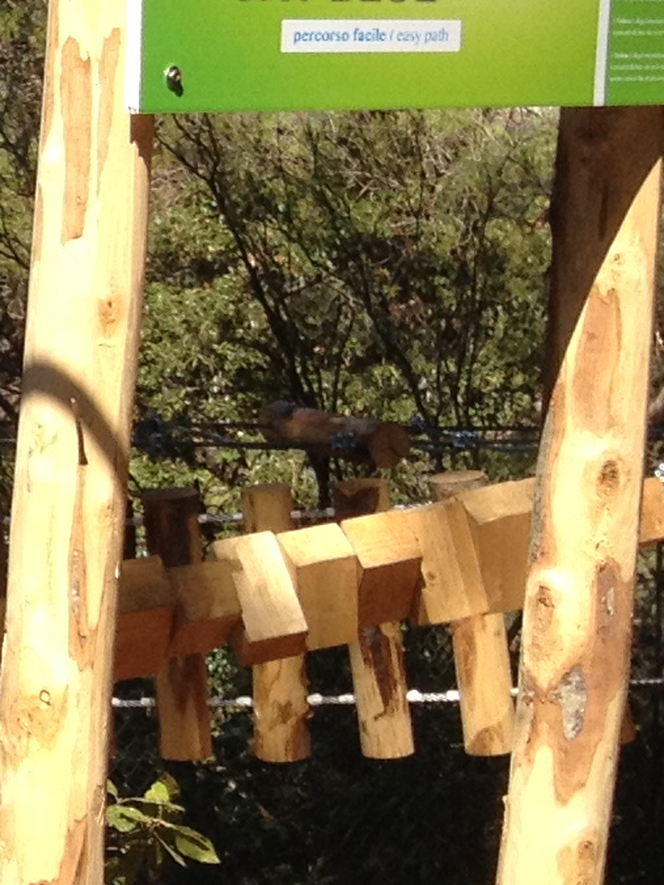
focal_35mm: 169
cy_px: 415
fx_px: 4322
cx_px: -1287
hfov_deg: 7.7
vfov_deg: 11.7
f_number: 2.4
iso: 64
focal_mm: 4.28
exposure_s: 1/905
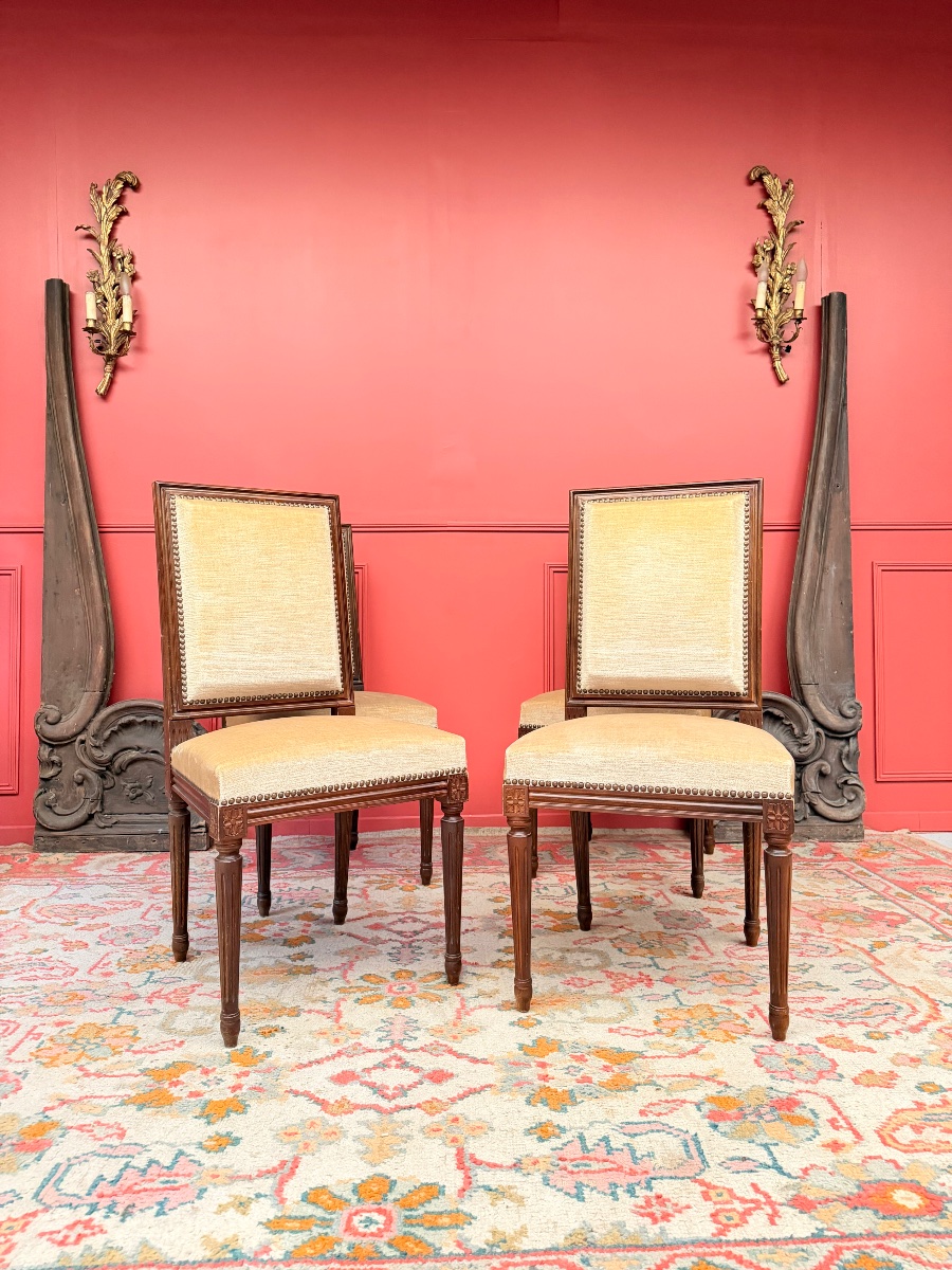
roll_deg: +0.7
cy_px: 635
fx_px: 880
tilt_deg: -1.7
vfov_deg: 71.6
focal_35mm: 24
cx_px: 476
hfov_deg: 56.8
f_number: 1.78
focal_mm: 6.76
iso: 800
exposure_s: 1/56
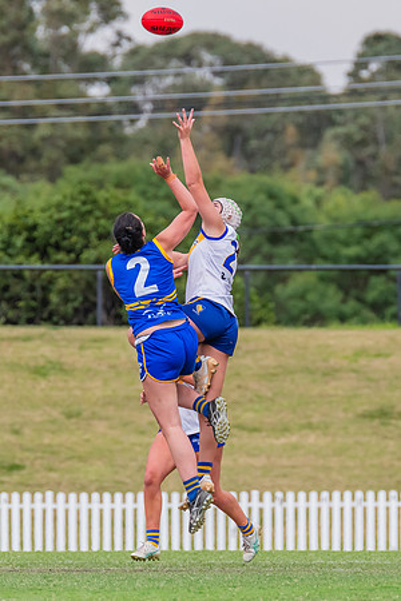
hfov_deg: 1.7
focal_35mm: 810
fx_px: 13541
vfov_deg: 2.5
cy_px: 357
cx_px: 162
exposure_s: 1/1250
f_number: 9
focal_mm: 420
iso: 800
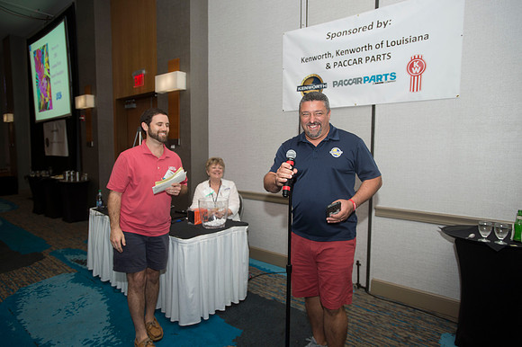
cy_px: 174
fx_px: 319
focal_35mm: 22
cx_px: 261
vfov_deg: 57.2
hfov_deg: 78.6
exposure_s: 1/200
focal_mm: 22
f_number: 2.8
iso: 640
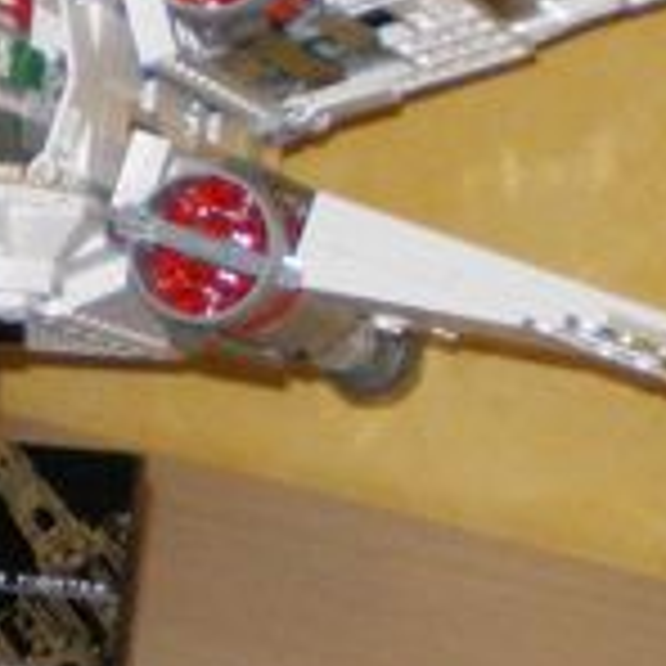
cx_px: 104
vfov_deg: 9.7
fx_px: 3940
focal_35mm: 181
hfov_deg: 9.6
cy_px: 346
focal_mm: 6.3
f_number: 3.1
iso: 400
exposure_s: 1/30
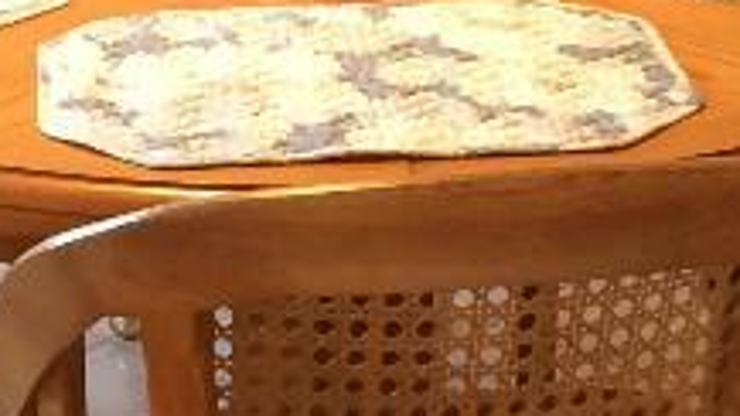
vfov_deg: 8.0
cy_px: -123
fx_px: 2923
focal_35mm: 149
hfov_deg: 14.4
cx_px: 177
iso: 100
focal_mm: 4.15
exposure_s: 1/30
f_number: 2.2
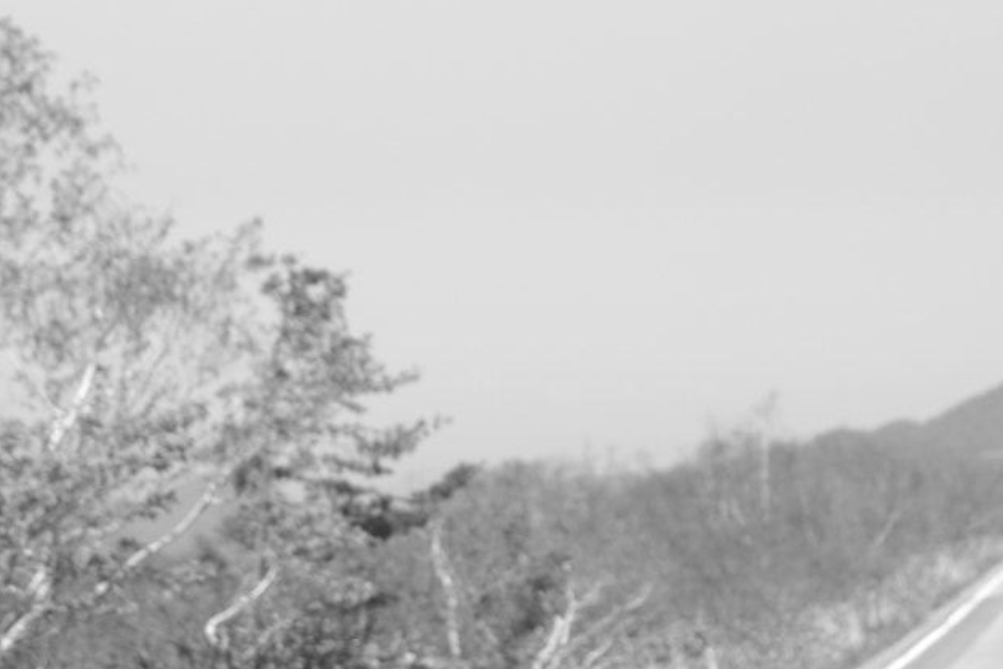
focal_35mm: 135
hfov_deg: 15.2
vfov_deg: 10.1
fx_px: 3762
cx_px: 490
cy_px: 121
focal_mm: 35
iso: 200
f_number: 2.2
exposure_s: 1/1250
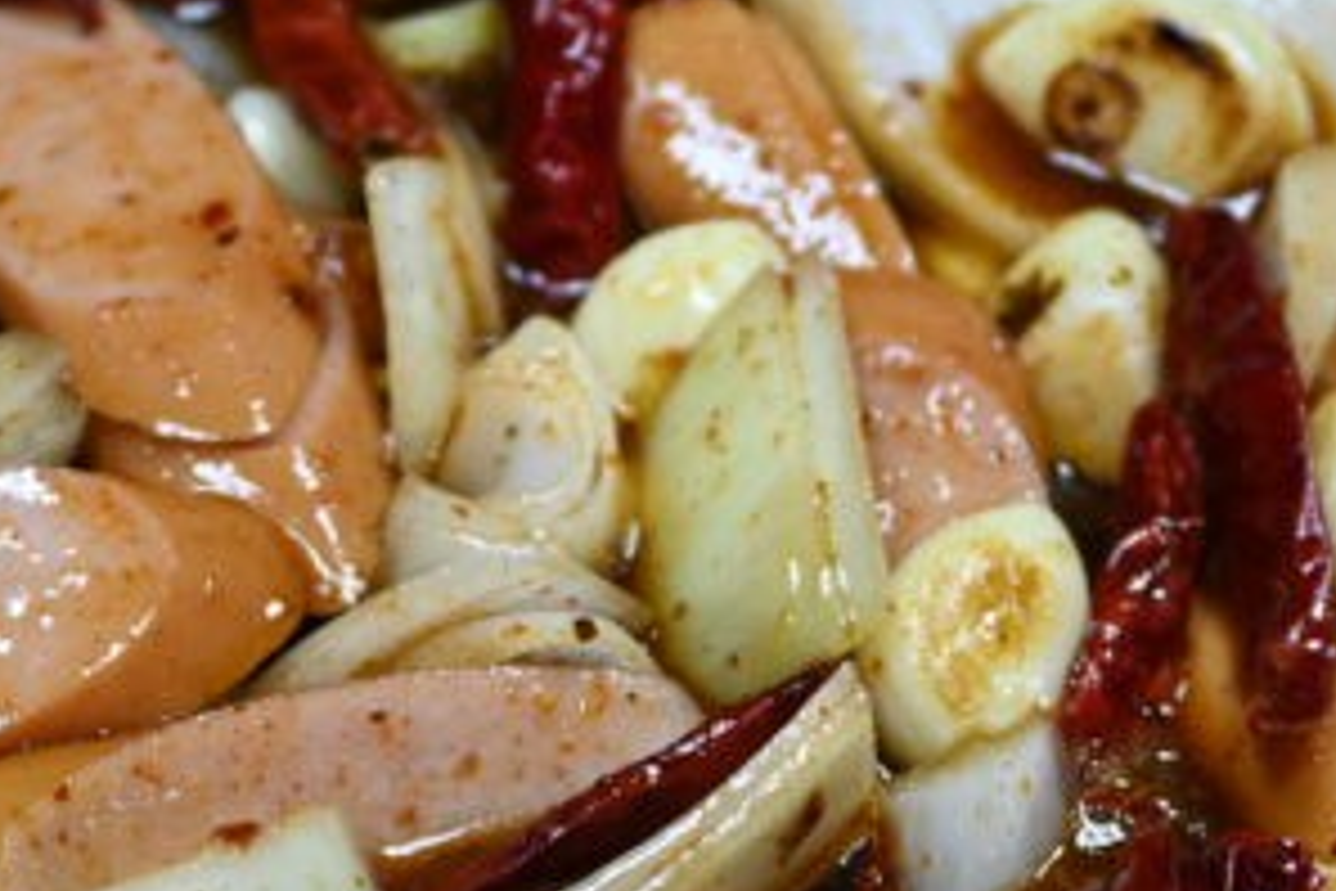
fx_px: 5381
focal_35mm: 145
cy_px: 898
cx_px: 558
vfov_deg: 9.4
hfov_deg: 14.1
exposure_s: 1/250
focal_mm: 28
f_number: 2.8
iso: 400
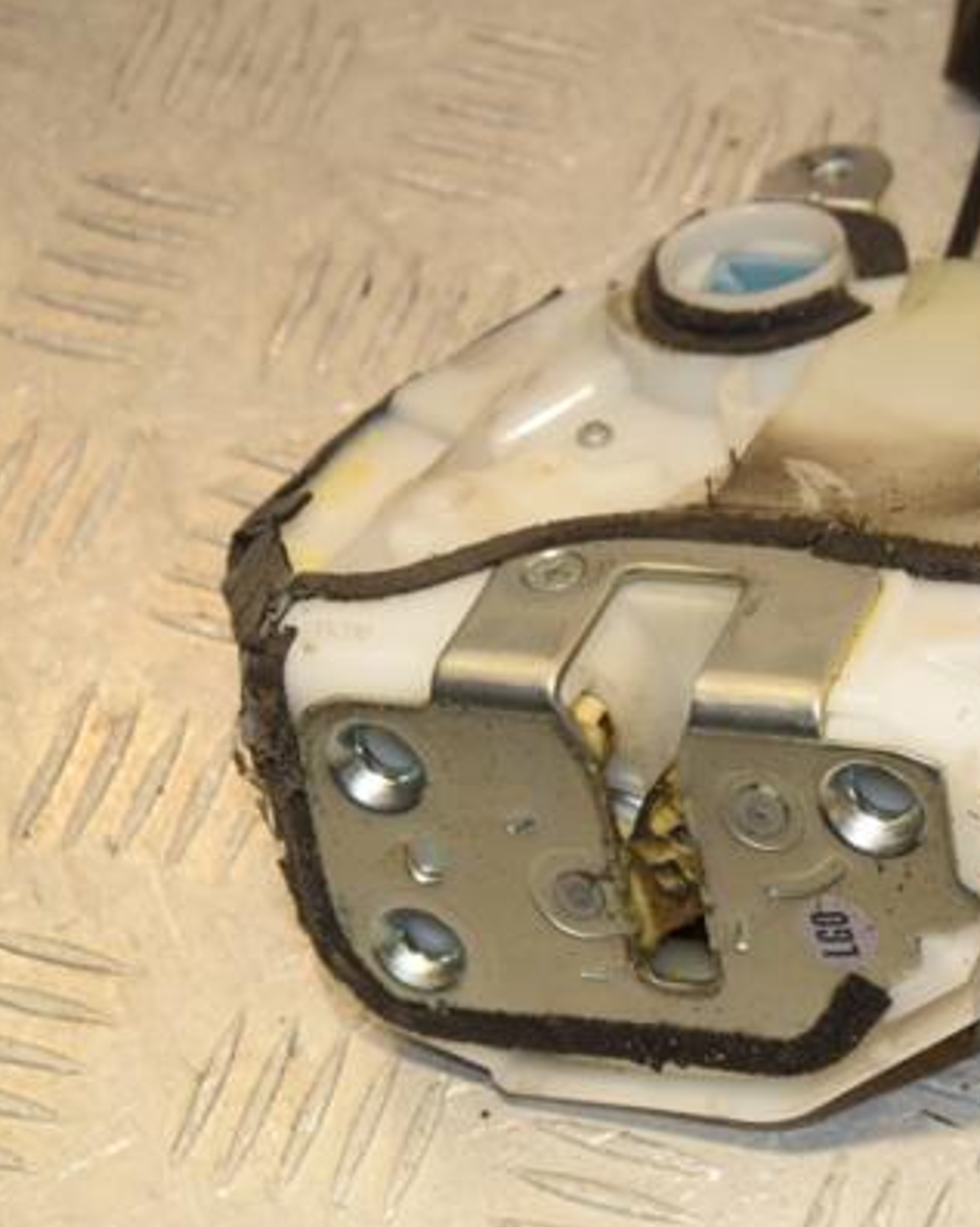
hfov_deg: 11.6
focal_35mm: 132
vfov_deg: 14.6
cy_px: 612
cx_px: 915
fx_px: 4791
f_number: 8
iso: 800
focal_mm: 62
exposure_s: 1/200
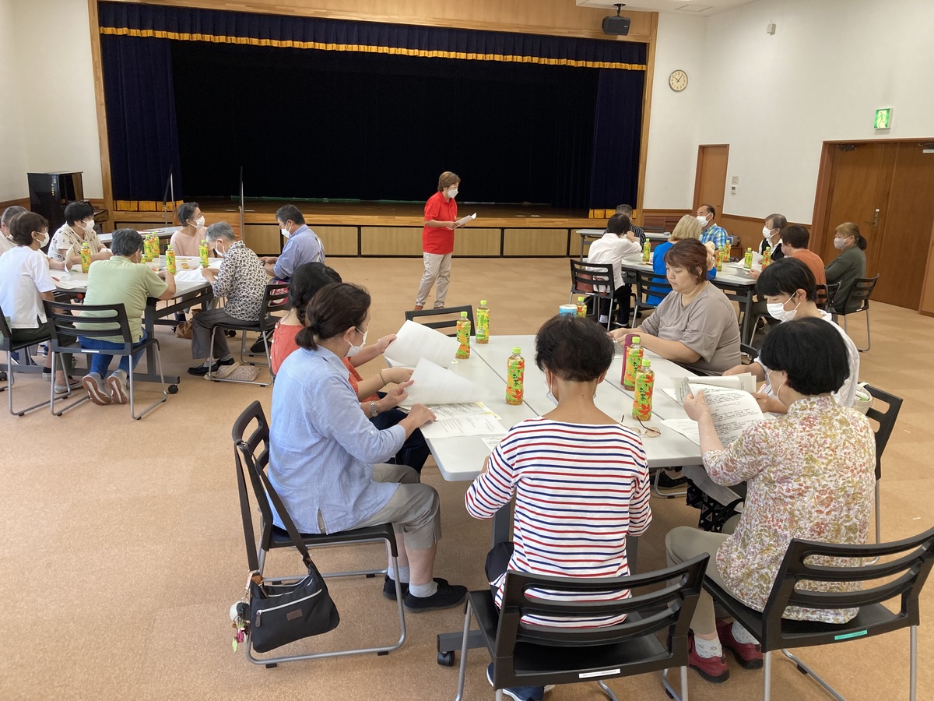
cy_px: 350
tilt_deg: -12.7
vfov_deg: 49.7
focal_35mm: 28
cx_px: 467
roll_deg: -1.8
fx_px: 755
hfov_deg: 63.4
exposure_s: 1/60
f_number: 1.8
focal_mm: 3.99
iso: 80
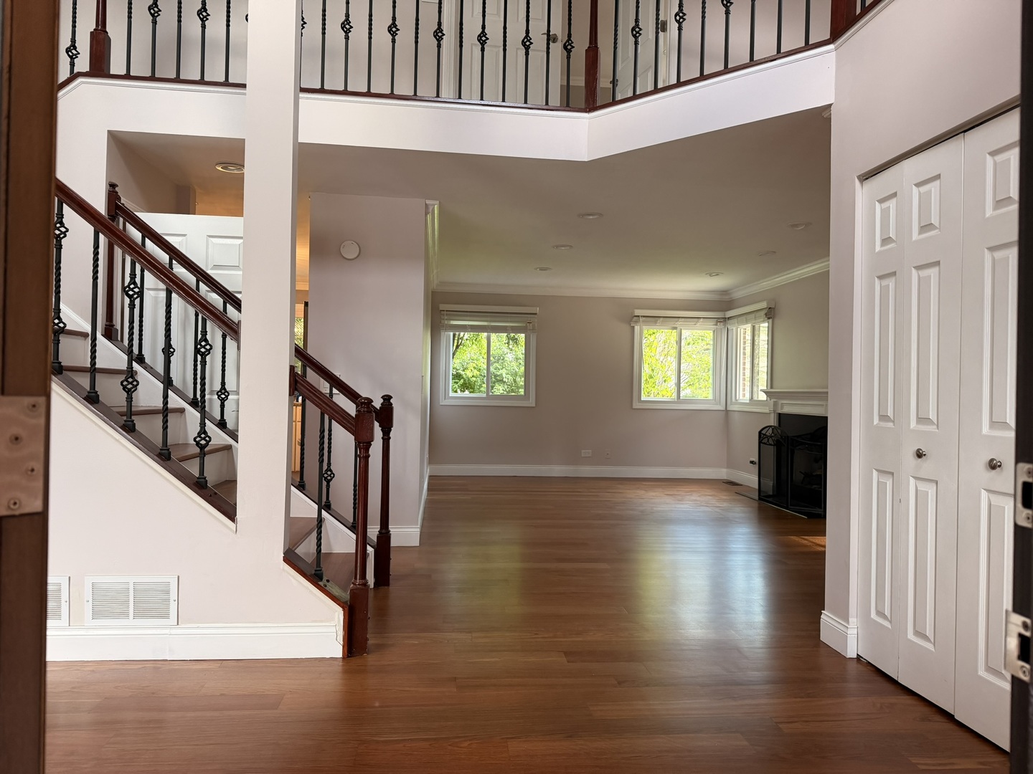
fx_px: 716
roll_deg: -0.4
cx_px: 516
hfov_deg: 71.6
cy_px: 387
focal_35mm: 24
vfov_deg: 56.8
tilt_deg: +0.5
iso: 200
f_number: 1.78
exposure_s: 1/120
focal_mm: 6.76
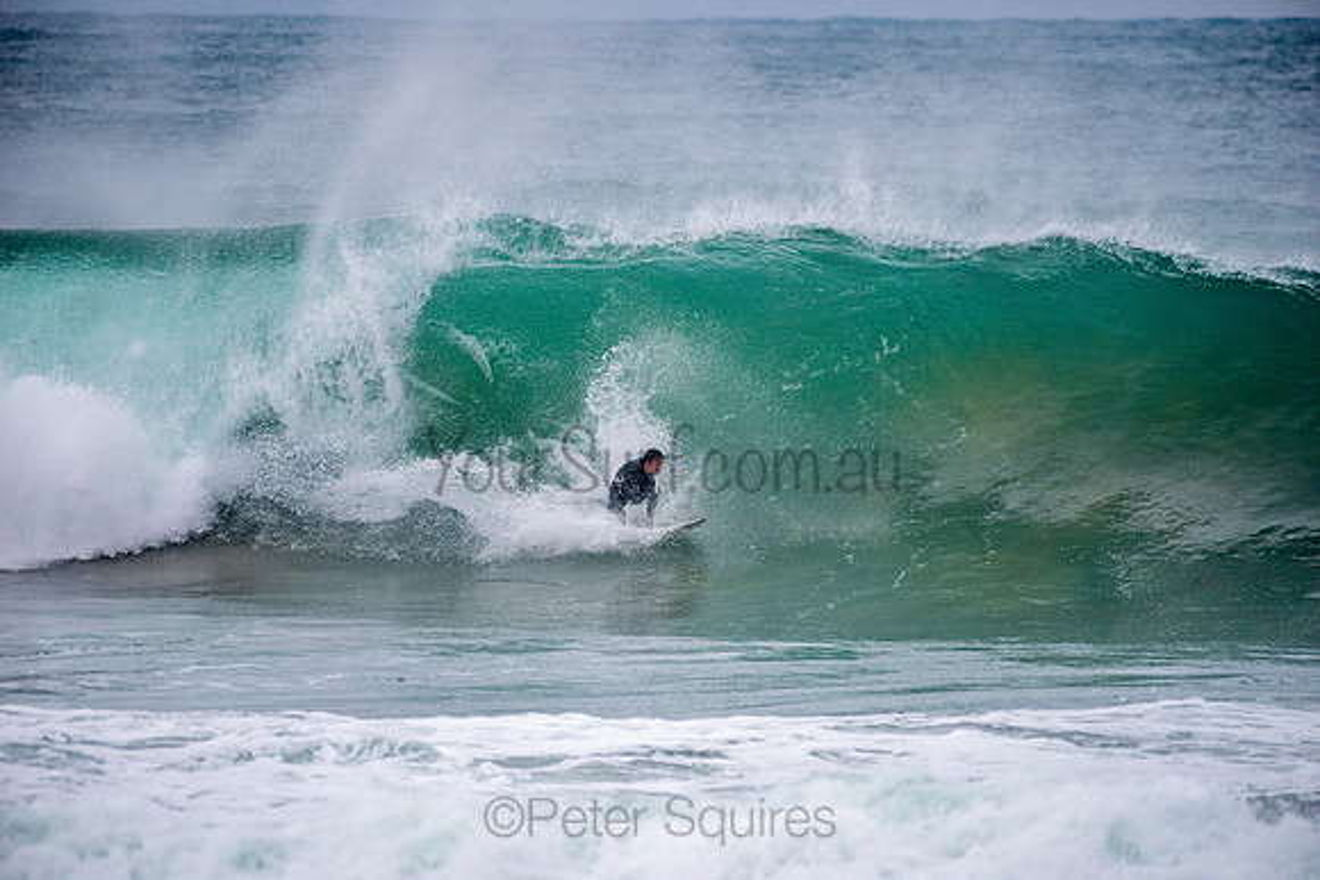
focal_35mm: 500
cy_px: 440
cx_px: 660
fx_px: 18337
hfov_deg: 4.1
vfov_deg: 2.8
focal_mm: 500
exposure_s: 1/1250
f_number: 5.6
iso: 800
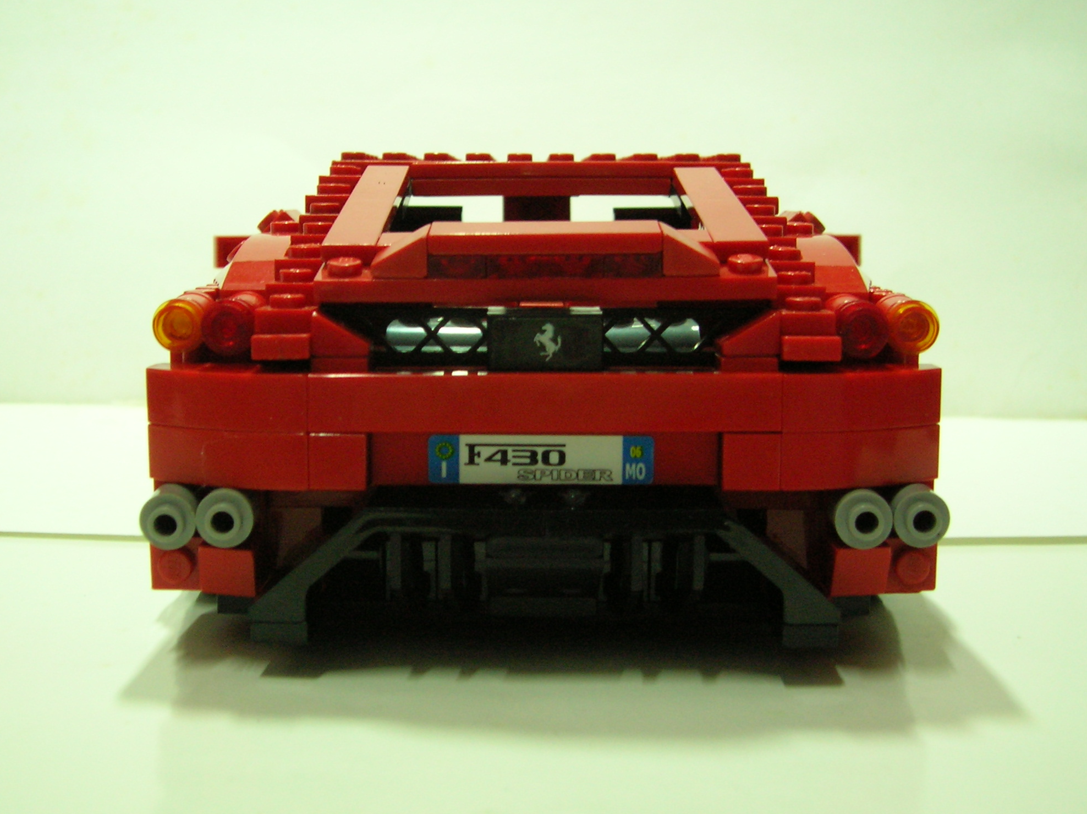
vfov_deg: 32.8
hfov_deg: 43.0
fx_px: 1381
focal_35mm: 44
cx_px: 534
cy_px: 376
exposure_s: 1/4
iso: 135
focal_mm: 6.4
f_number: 3
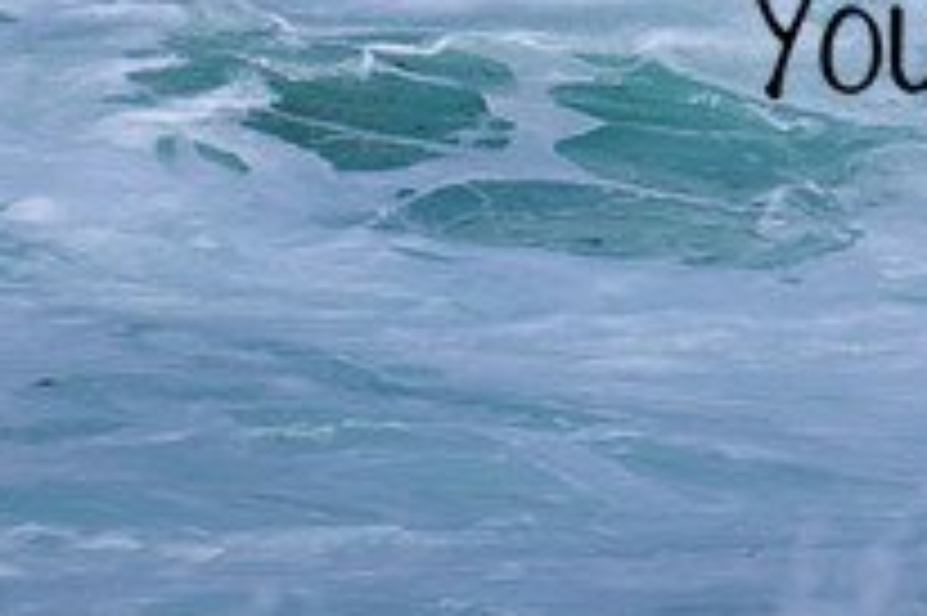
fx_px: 78910
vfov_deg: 0.4
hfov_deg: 0.7
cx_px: 1680
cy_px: -171
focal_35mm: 3067
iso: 500
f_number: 11
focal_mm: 800
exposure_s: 1/2000
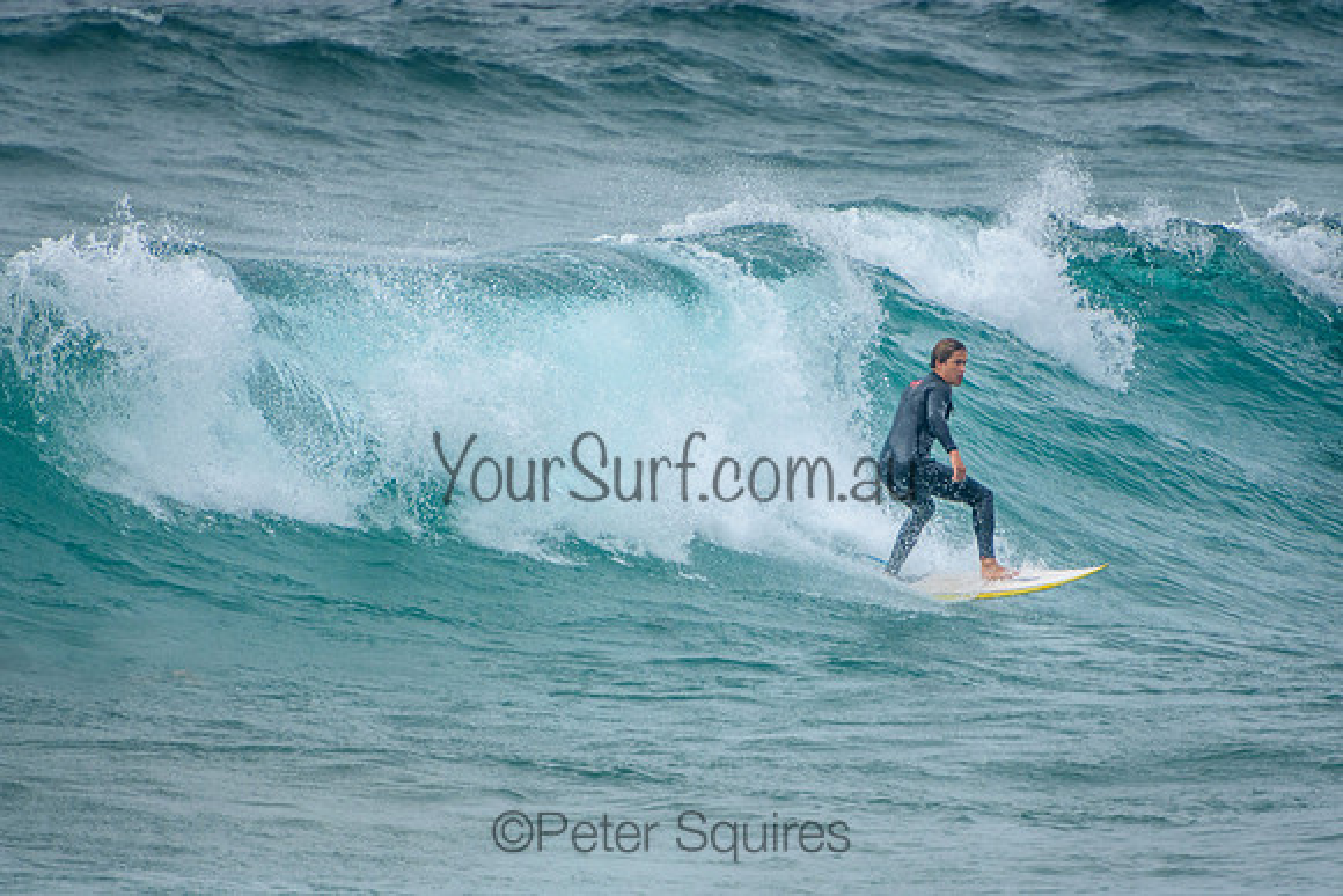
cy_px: 503
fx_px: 25124
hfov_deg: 3.1
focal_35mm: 673
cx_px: 754
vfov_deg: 2.0
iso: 500
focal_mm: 400
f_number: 5.6
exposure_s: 1/2000
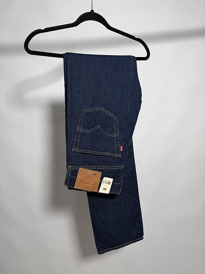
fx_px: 190
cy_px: 137
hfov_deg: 56.8
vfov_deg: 71.6
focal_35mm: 24
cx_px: 102
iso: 100
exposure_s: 1/100
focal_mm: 6.76
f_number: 1.78
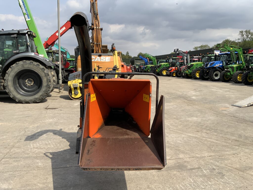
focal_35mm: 29
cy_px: 95
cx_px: 126
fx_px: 212
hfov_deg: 61.7
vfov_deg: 48.2
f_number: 1.8
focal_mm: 3
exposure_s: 1/1675
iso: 16
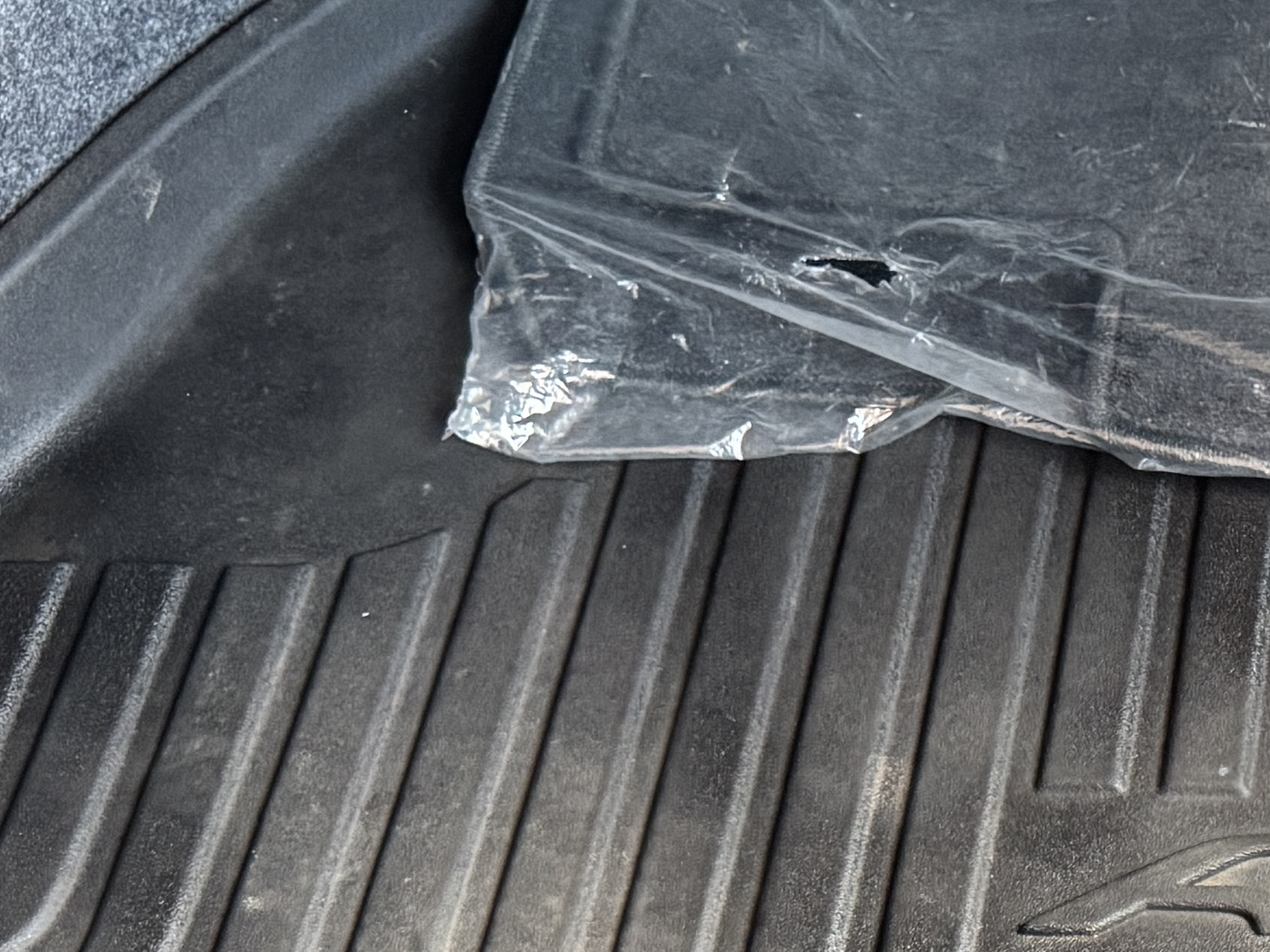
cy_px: 721
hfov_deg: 21.4
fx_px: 3045
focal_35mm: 83
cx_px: 1641
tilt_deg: -52.1
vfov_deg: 17.7
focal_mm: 6.76
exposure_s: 1/60
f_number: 1.78
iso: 640
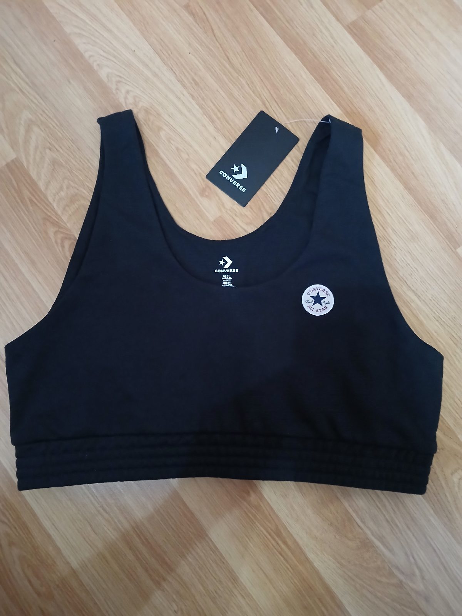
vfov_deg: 67.3
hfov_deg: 53.1
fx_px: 463
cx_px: 231
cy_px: 308
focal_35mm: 26
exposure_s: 1/20
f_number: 1.8
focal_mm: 3.98
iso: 800
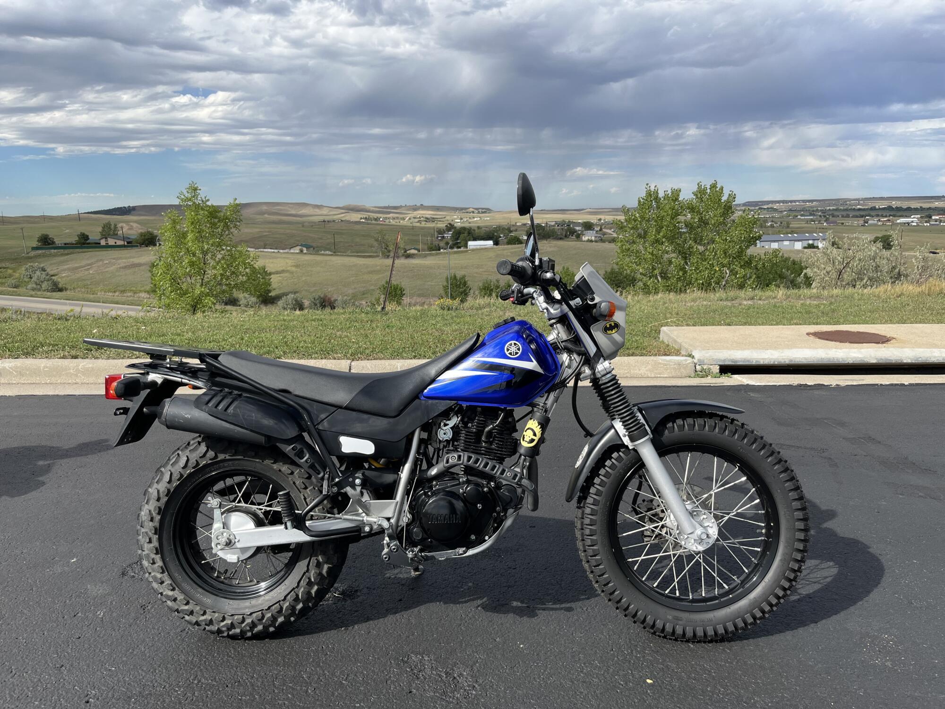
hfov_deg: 67.3
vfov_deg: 53.1
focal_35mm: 26
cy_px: 354
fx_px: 710
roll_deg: +1.8
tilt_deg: -12.3
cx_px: 472
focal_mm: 5.1
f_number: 1.6
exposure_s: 1/2632
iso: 50
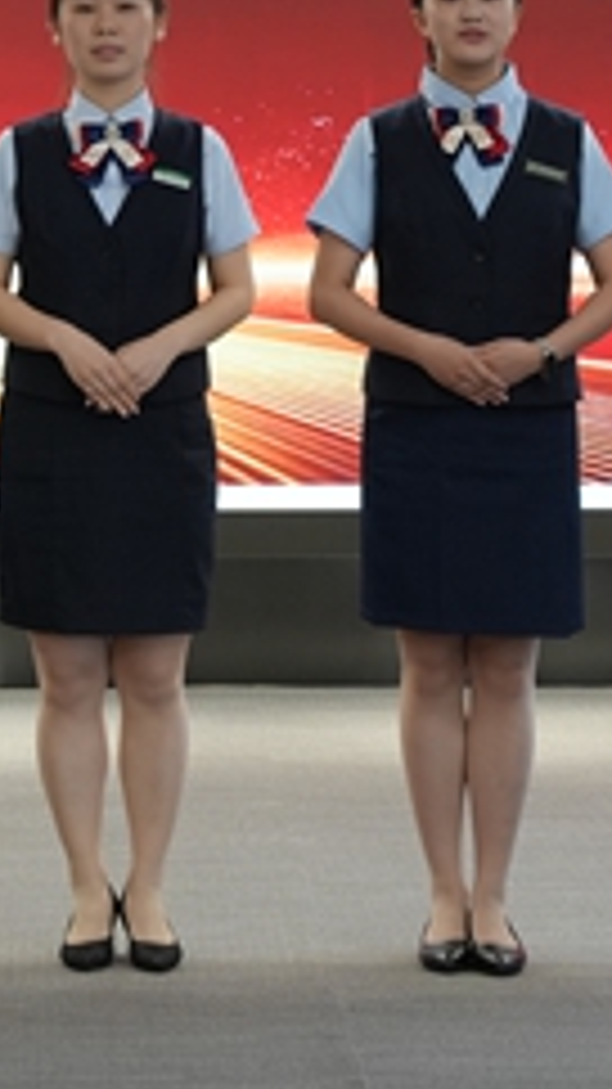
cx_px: -54
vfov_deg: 11.6
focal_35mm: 182
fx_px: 5266
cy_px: -70
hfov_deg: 6.6
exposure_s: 1/160
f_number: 4
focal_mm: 52.7
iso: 800
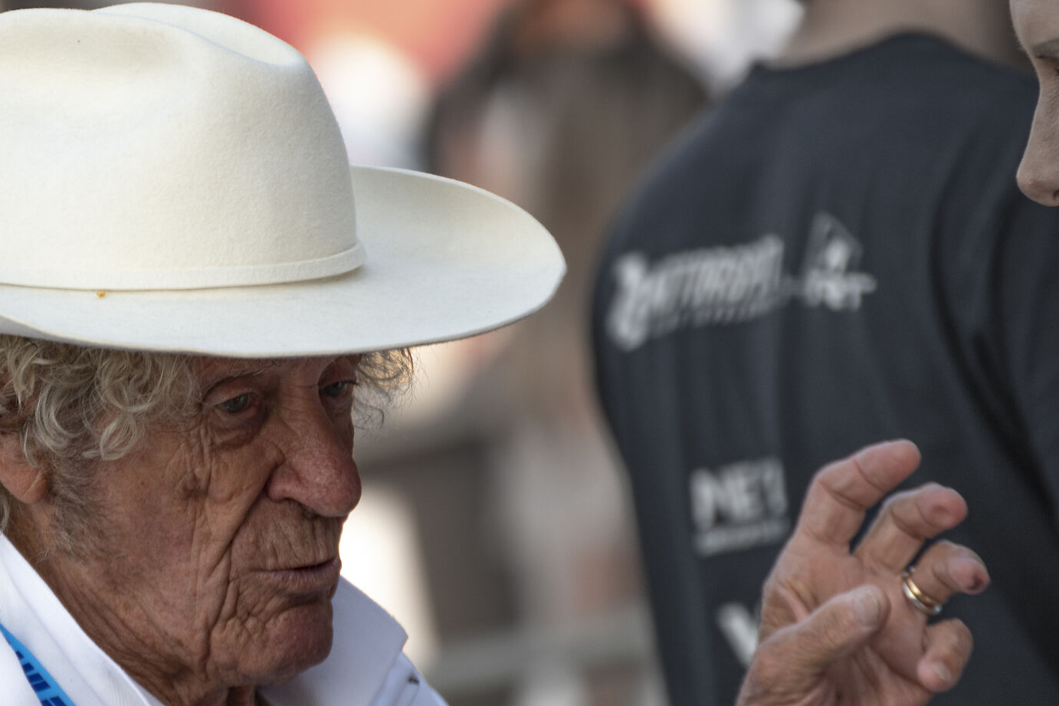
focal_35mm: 521
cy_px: 426
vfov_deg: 2.6
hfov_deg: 4.0
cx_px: 172
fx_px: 15323
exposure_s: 1/320
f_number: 5.6
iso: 180
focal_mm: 300
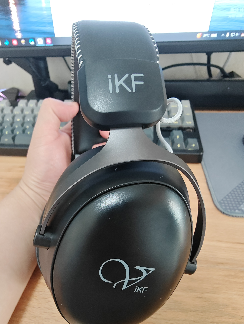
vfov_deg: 63.3
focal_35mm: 28
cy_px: 170
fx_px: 262
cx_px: 114
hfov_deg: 49.8
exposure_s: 1/20
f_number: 2
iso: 716
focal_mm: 2.32
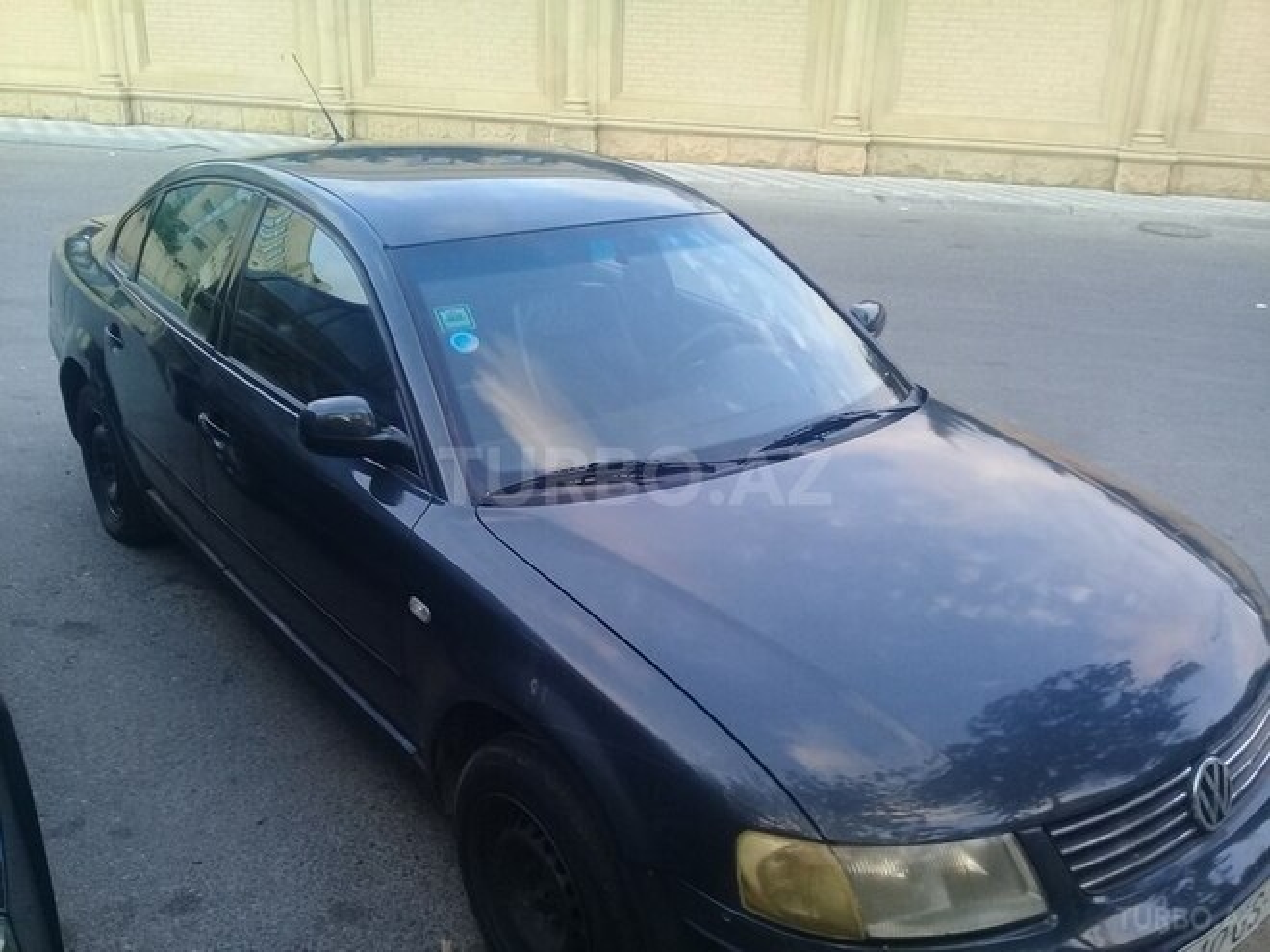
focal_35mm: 31
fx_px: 1137
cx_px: 635
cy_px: 476
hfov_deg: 58.4
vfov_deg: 45.4
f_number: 2.2
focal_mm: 3.3
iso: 64
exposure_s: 1/120
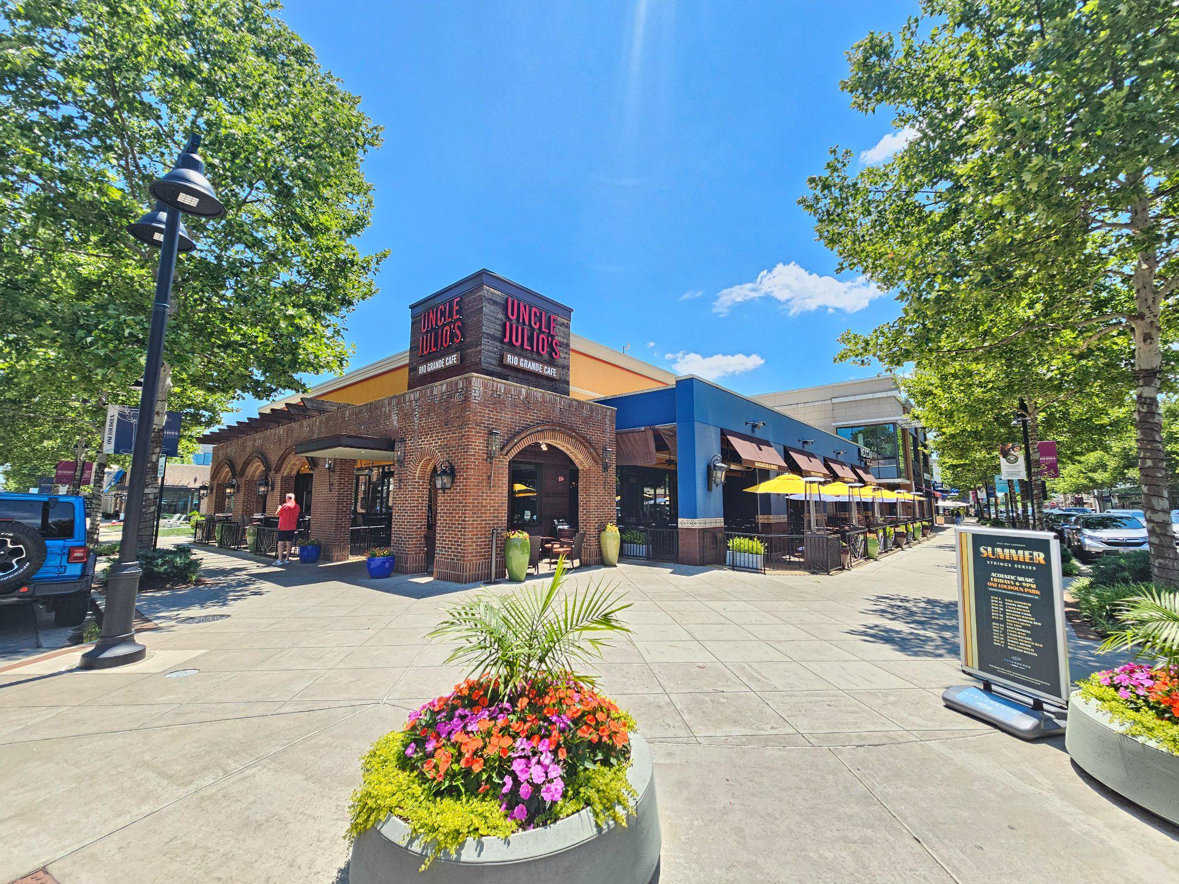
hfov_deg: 106.2
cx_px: 590
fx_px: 443
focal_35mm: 13
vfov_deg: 89.9
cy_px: 442
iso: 50
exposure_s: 1/439
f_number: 2.2
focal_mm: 2.2
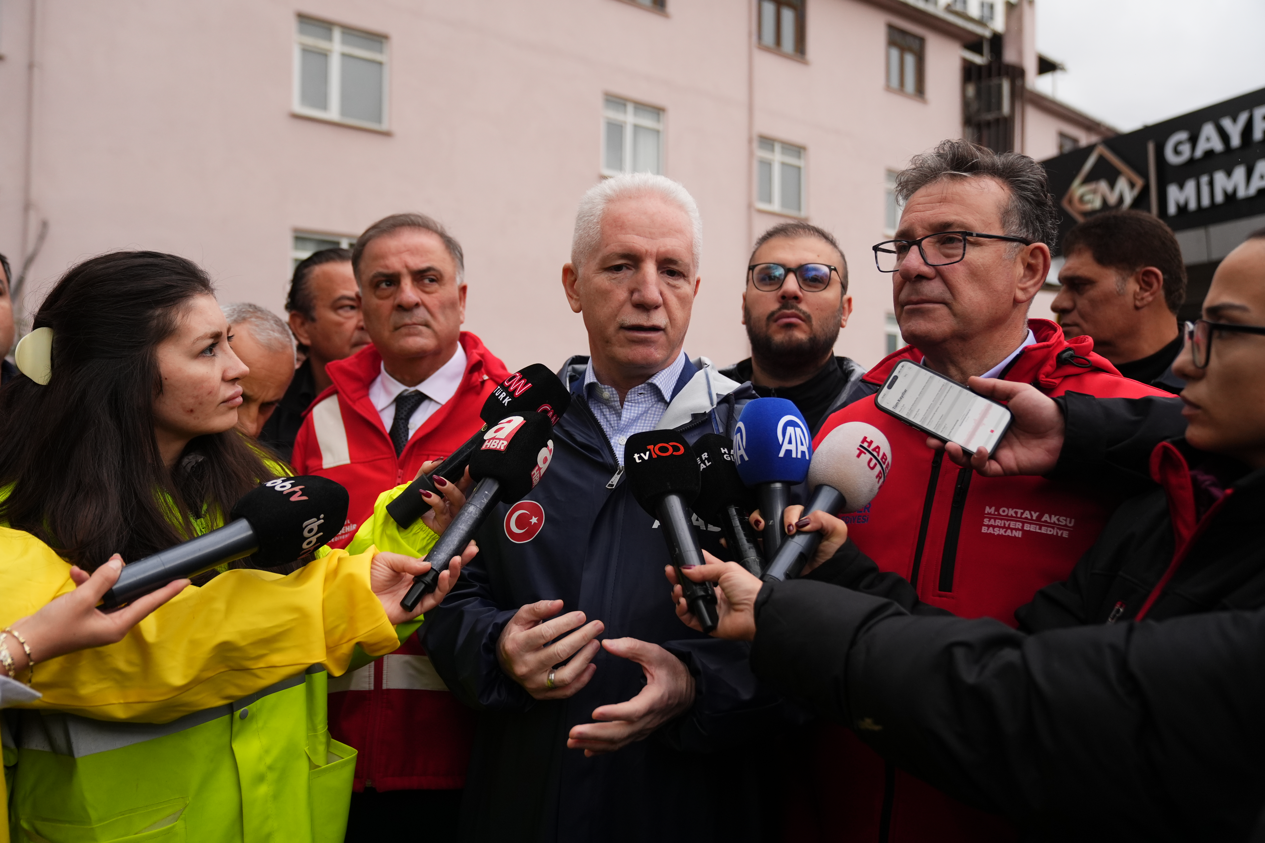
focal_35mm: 29
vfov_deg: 45.0
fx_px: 1019
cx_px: 632
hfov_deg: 63.7
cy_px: 422
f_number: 2.8
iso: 1000
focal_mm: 29
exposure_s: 1/2000
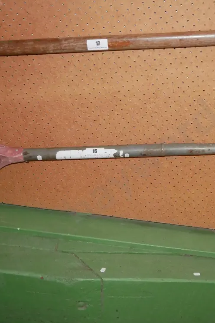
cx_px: 154
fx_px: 564
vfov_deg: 31.9
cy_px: 158
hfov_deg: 21.4
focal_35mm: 63
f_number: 4.2
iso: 3200
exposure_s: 1/60
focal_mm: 22
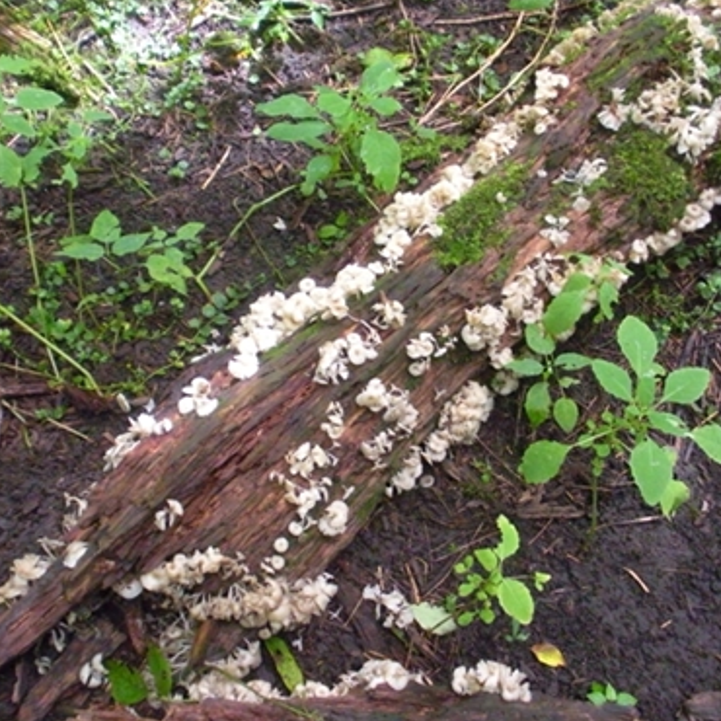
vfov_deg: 39.2
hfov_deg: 39.2
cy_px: 358
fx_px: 1013
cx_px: 355
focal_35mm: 43
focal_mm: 6.3
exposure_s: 1/113
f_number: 3.5
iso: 1038
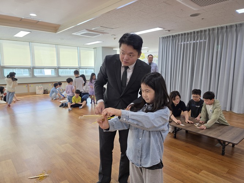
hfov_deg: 73.9
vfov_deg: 58.9
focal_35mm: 23
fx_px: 162
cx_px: 122
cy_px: 92
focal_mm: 6.3
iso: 100
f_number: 1.7
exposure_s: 1/120
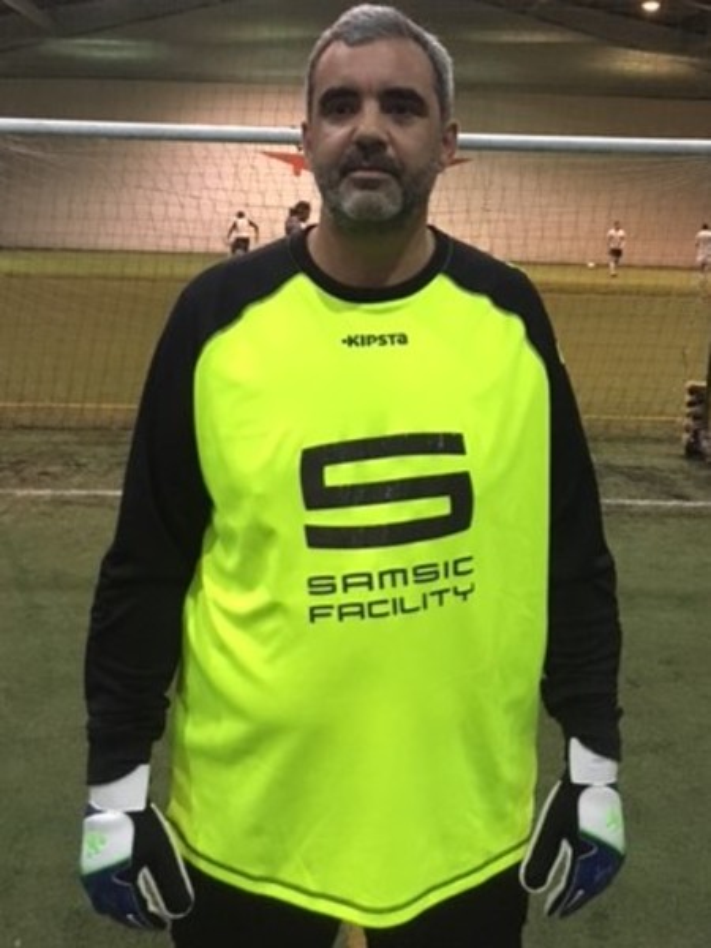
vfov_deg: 61.7
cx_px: 356
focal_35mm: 29
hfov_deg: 48.2
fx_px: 794
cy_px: 474
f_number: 2.2
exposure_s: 1/17
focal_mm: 4.15
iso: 250
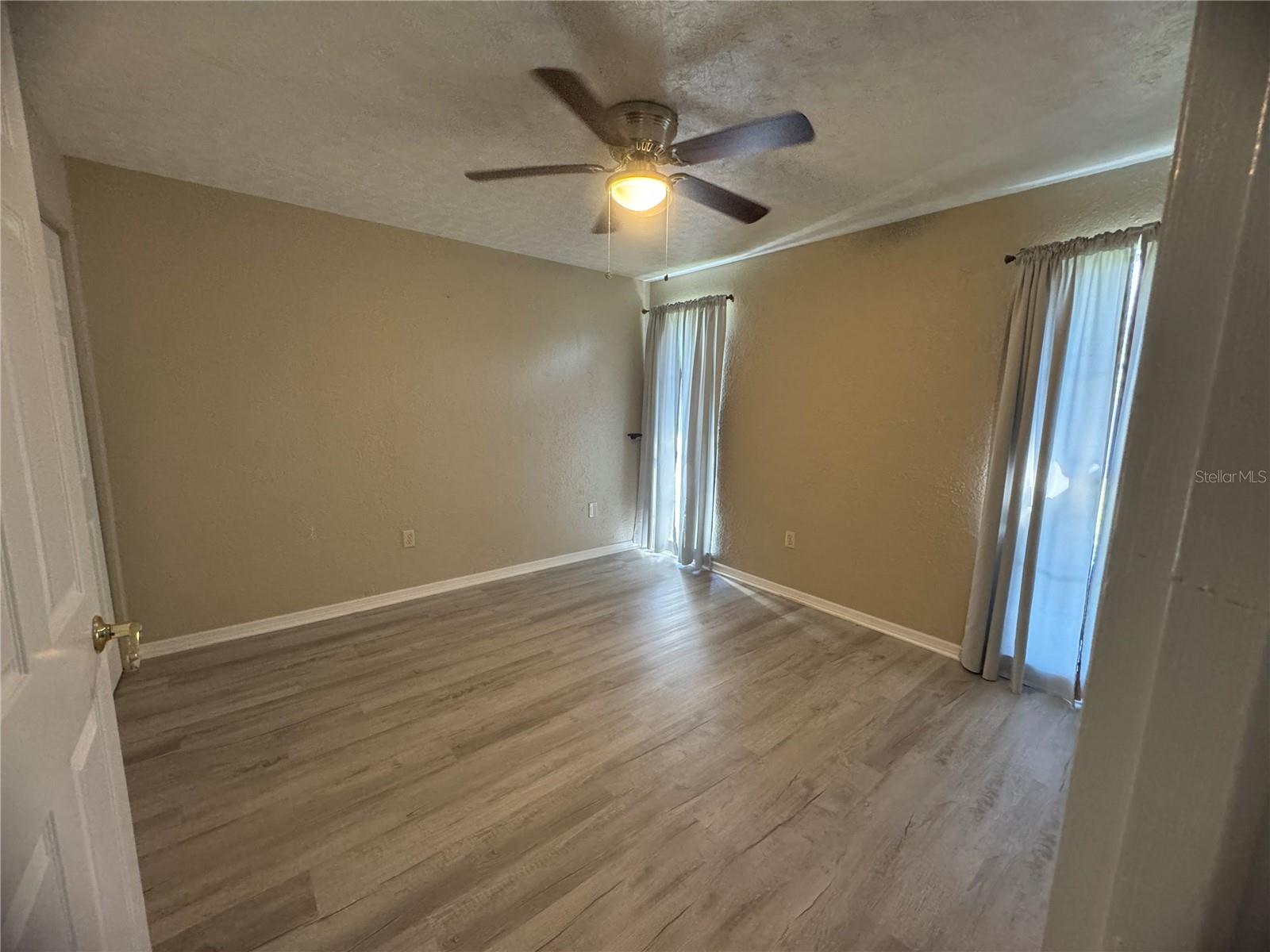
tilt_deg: -8.9
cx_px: 635
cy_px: 476
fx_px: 514
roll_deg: -1.4
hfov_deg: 102.1
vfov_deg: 85.7
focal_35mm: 14
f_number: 2.2
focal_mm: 2.22
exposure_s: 1/60
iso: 400
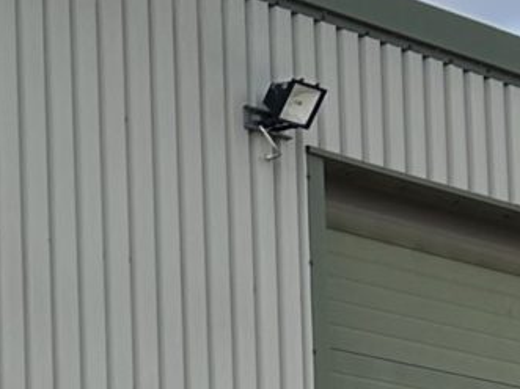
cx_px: -861
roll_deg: -1.5
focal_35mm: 201
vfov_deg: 7.1
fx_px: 3018
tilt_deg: +3.3
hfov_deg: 8.7
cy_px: 816
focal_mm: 5.7
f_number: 1.5
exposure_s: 1/1575
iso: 50
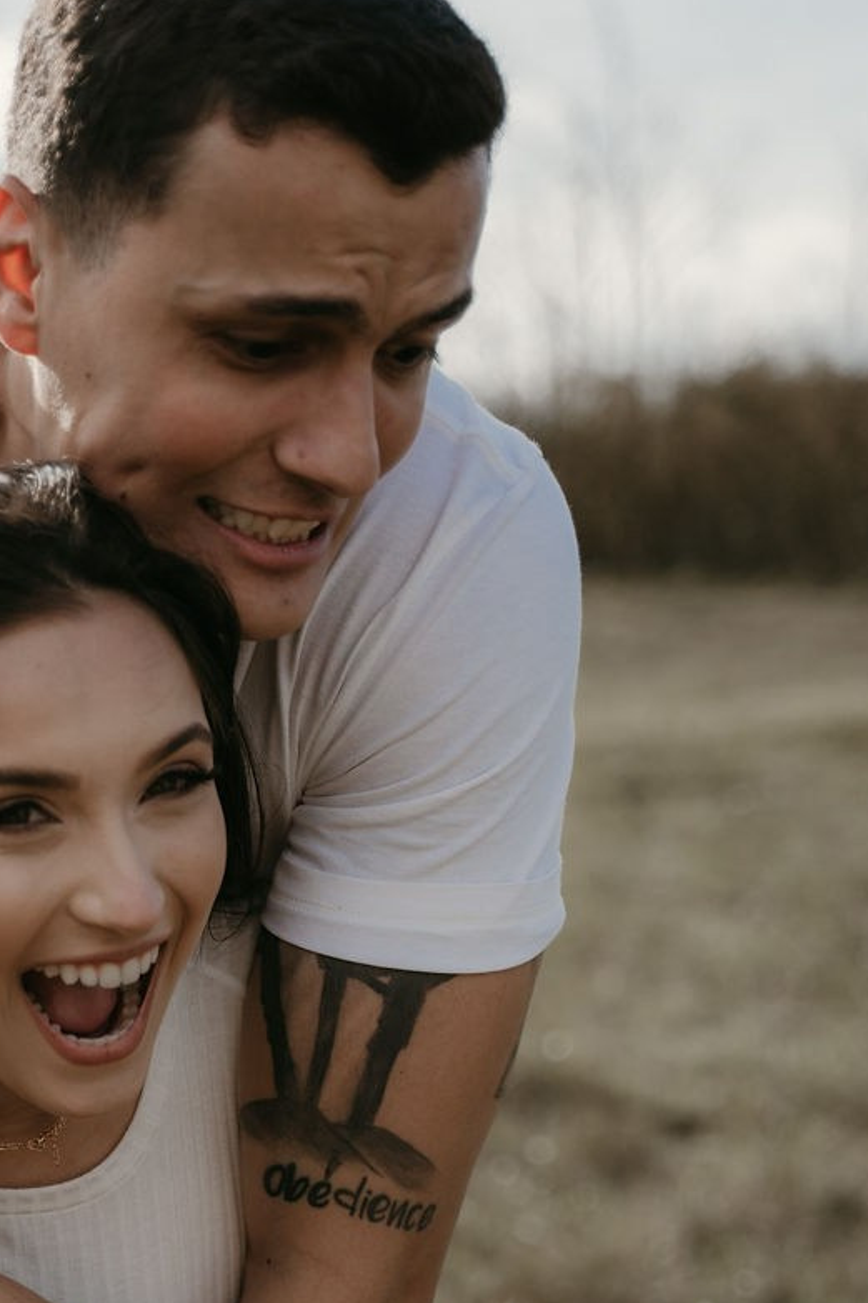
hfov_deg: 14.4
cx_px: 60
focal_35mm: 94
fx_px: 3401
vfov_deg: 21.4
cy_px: 1055
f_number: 2.8
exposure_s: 1/1600
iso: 50
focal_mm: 49
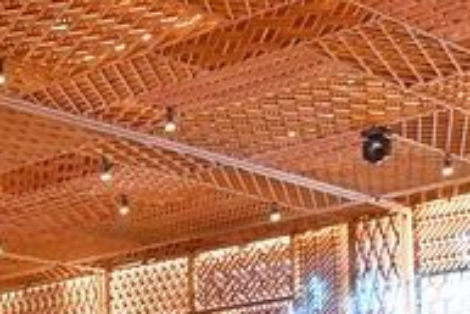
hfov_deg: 18.6
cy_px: 473
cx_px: -144
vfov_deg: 12.7
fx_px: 1333
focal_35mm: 102
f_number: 2
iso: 900
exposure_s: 1/160
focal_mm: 18
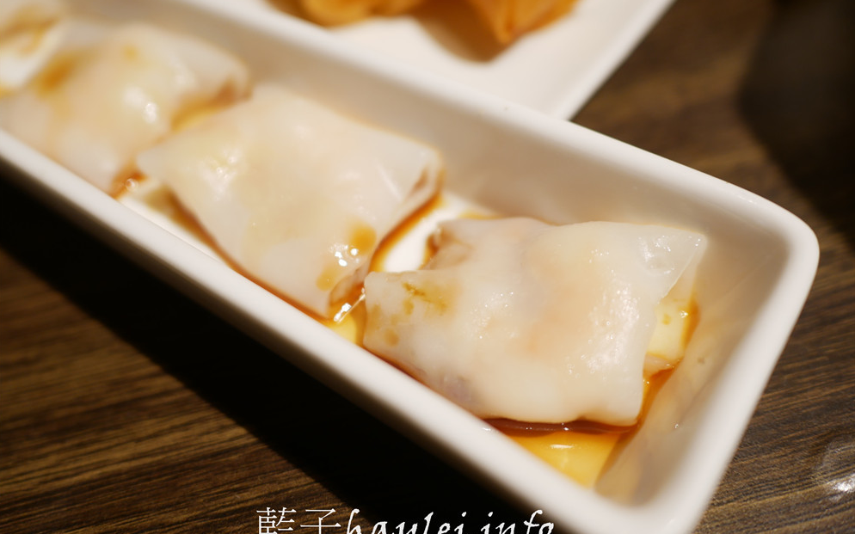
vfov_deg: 39.4
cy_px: 249
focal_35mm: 32
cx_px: 427
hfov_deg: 59.7
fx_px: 746
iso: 200
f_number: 1.7
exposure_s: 1/80
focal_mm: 15
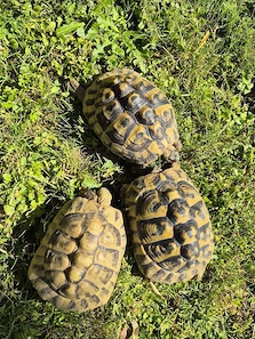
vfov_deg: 58.3
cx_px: 133
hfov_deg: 45.5
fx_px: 304
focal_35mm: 31
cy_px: 173
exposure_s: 1/1667
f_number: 1.8
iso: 25
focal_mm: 5.4
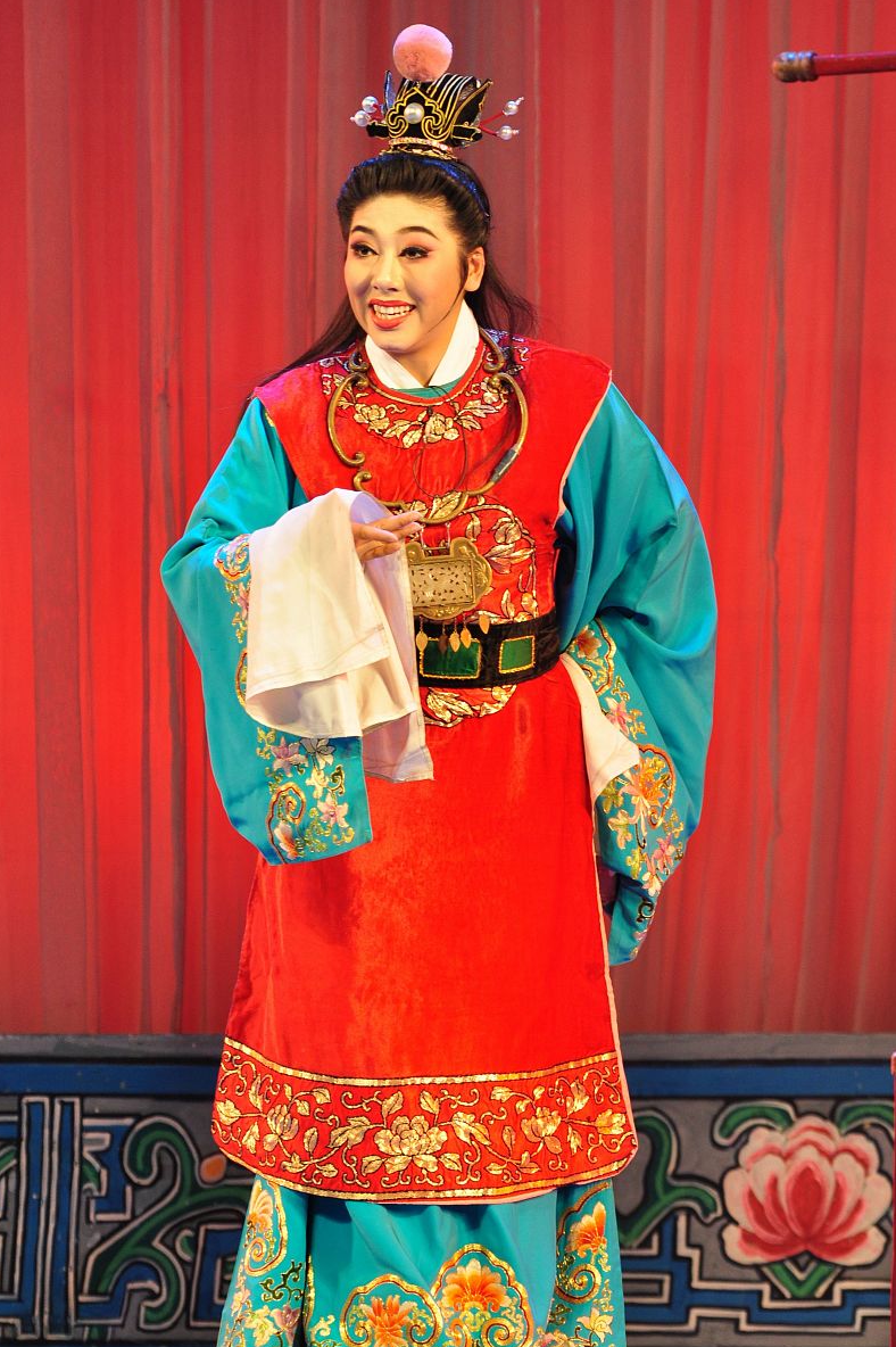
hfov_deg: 6.0
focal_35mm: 228
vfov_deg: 9.0
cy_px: 670
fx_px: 8521
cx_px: 446
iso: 640
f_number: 5
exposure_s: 1/160
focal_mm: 150
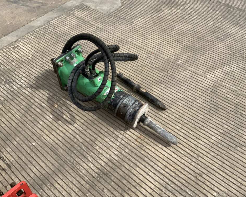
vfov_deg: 47.1
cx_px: 125
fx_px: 226
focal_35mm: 31
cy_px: 96
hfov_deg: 57.2
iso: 16
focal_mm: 3
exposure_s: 1/1675
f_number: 1.8
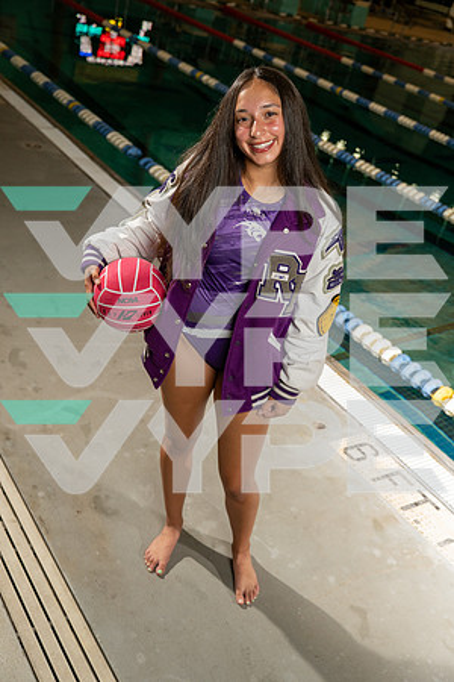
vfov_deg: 51.9
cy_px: 341
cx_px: 227
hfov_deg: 35.9
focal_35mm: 37
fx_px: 700
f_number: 4
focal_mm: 37
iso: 500
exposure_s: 1/250
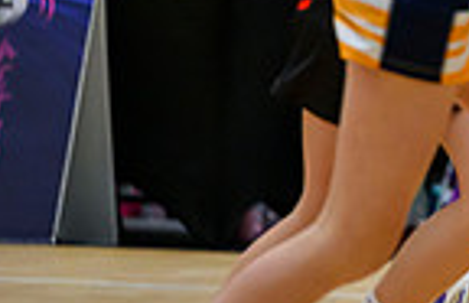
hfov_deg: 2.3
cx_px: 990
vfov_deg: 1.5
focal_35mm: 890
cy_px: -120
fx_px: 11484
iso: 3200
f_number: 2.8
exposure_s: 1/800
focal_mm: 200
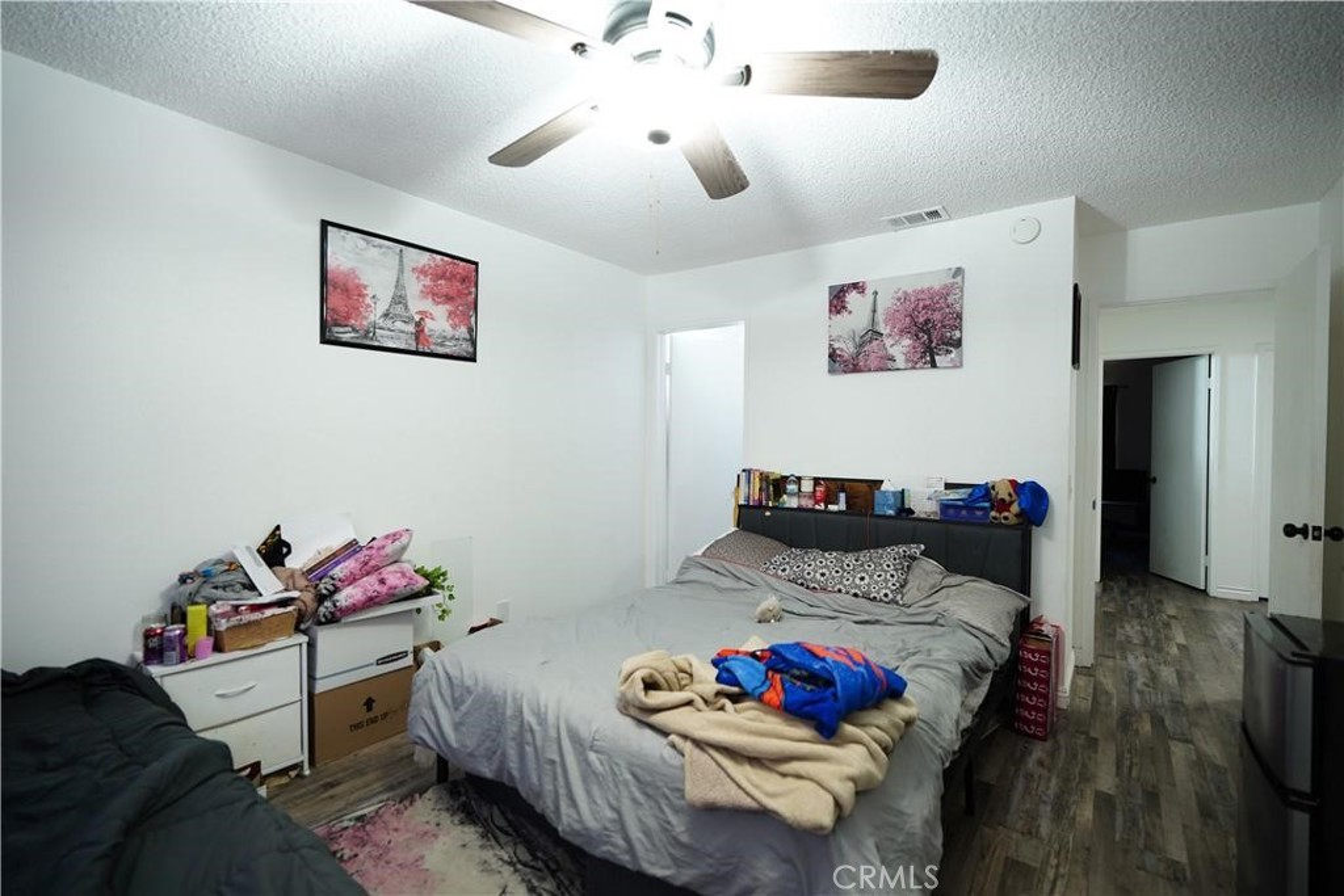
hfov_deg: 96.7
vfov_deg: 73.8
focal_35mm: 16
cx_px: 672
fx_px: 597
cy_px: 448
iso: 160
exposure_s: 1/10
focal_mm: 16
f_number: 1.8
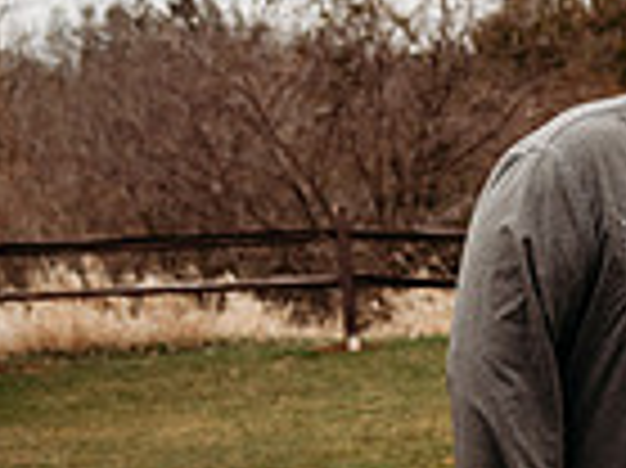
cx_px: 739
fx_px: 2692
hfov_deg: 12.9
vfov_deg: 9.9
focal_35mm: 149
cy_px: 419
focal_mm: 35
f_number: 3.2
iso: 200
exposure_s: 1/400
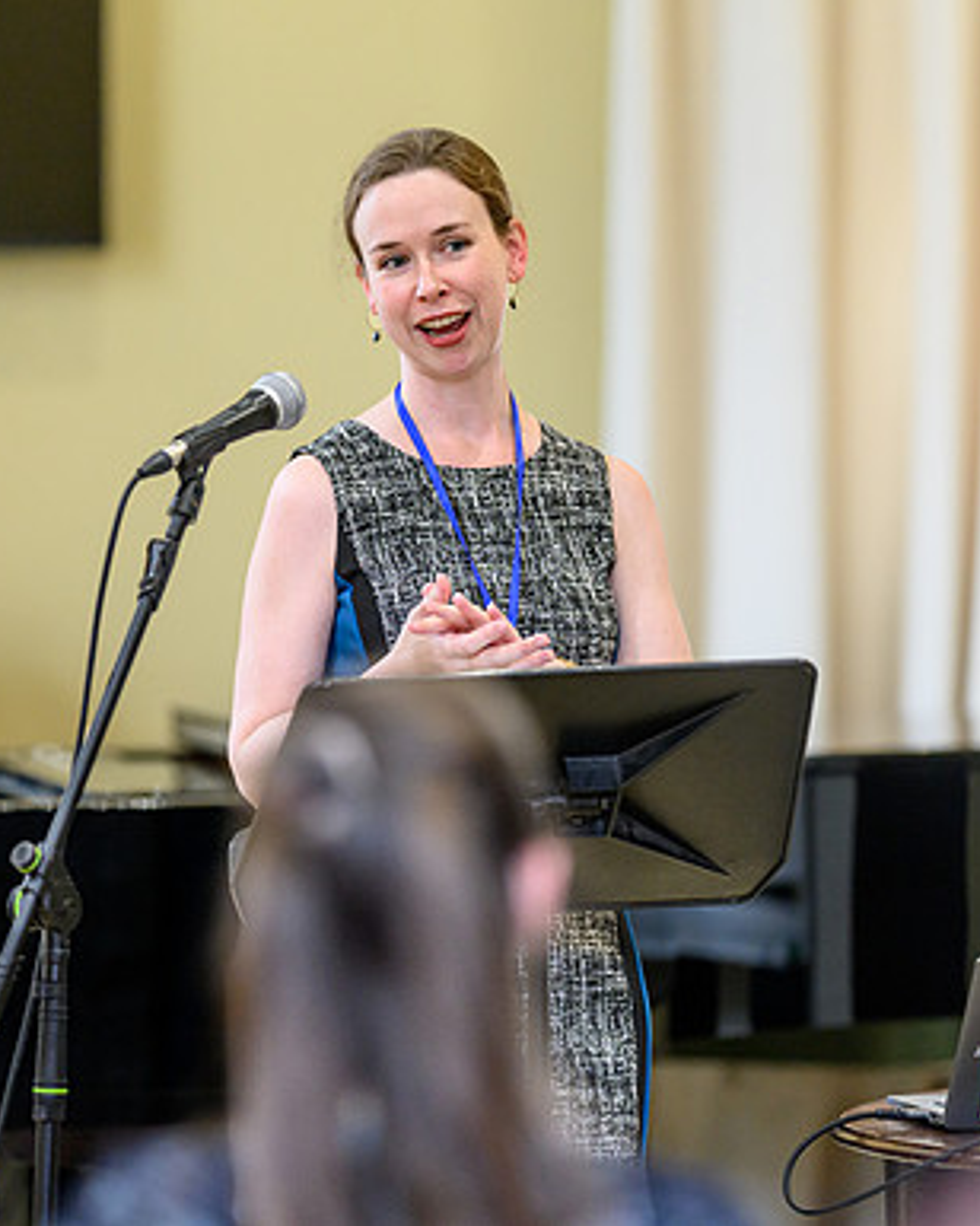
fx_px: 6961
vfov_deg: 10.1
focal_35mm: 192
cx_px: 445
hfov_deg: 8.1
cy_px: 613
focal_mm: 135
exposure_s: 1/640
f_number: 1.8
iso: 2800
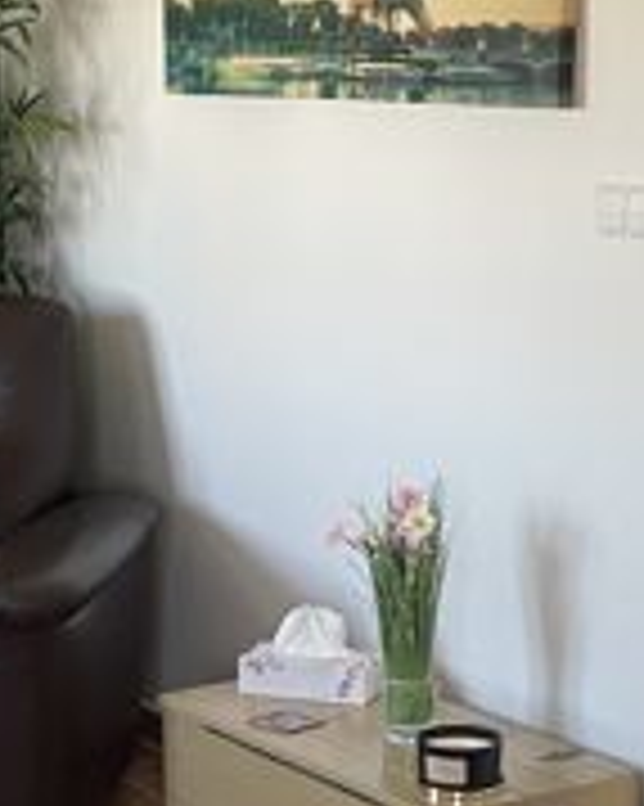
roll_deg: +1.9
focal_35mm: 100
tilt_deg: -13.8
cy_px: 639
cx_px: 164
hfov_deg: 15.3
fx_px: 2385
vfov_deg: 19.0
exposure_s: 1/76
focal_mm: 4.2
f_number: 1.6
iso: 125
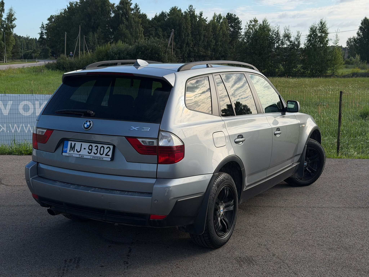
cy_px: 138
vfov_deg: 30.3
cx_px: 184
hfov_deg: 39.7
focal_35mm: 48
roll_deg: -0.3
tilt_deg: -9.2
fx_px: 512
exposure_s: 1/5208
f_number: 1.78
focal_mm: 6.76
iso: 64
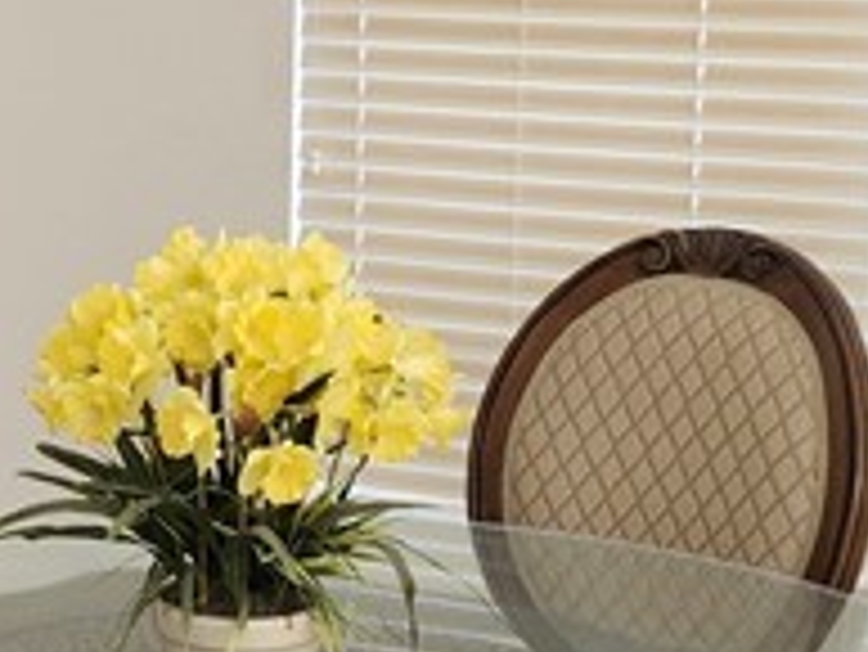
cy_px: 679
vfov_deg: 12.0
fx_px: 3061
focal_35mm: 122
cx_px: 126
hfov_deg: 16.0
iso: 100
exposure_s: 1/180
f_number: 1.8
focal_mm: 5.54
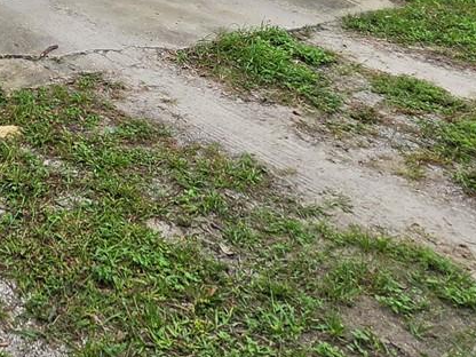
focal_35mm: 50
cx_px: -97
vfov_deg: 22.9
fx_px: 688
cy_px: -197
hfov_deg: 31.8
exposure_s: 1/2204
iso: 40
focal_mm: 2.2
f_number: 1.9
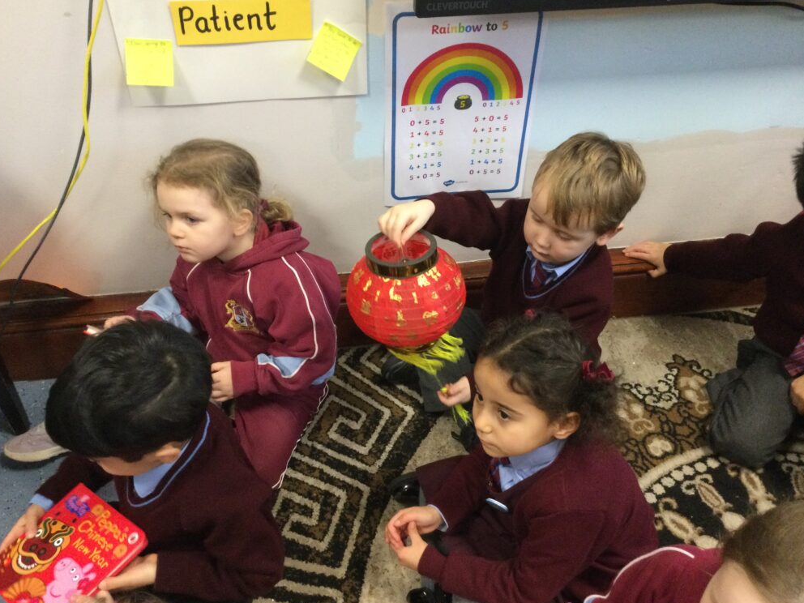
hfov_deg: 56.8
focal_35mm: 32
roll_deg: -0.1
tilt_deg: -37.9
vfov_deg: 44.2
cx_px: 395
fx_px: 743
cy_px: 297
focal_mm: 3.3
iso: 250
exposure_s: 1/33
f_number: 2.4
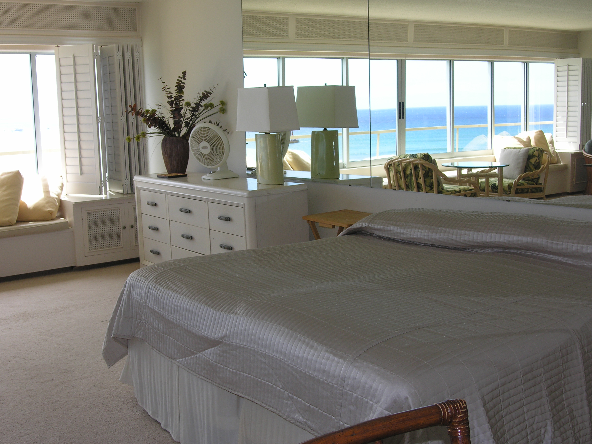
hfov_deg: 43.8
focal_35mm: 43
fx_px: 735
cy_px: 206
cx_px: 273
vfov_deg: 33.6
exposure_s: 1/98.6
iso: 50
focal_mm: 10
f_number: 5
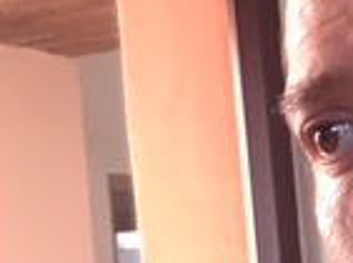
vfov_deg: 11.1
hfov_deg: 13.8
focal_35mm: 132
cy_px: 255
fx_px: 1343
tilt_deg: +1.2
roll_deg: +4.0
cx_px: 581
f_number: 2.2
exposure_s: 1/30
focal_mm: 4.15
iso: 50
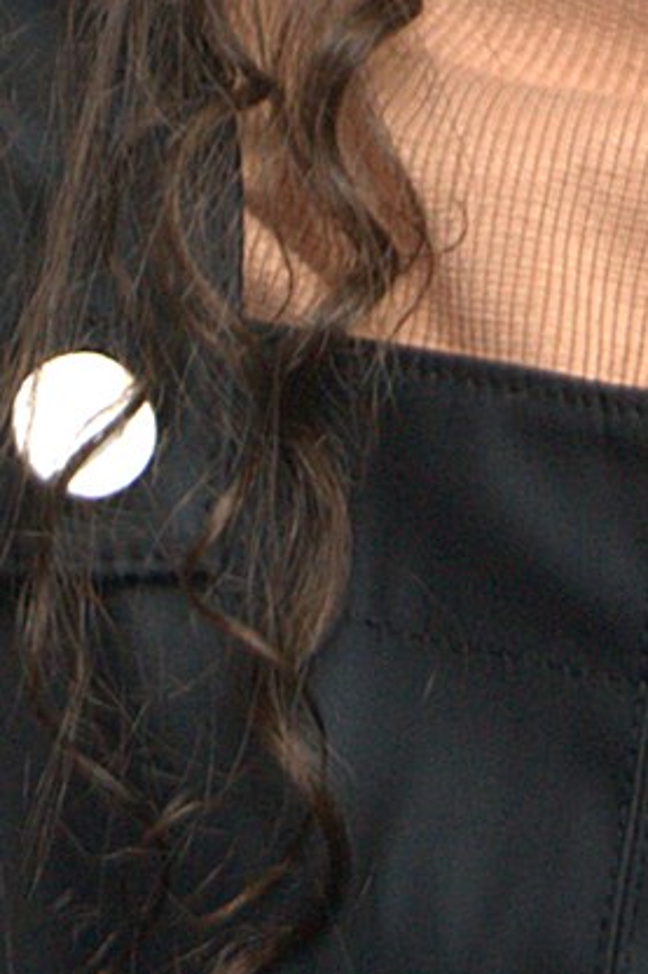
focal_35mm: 357
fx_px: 9651
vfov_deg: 5.7
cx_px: 580
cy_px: -295
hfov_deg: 3.8
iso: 400
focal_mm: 55
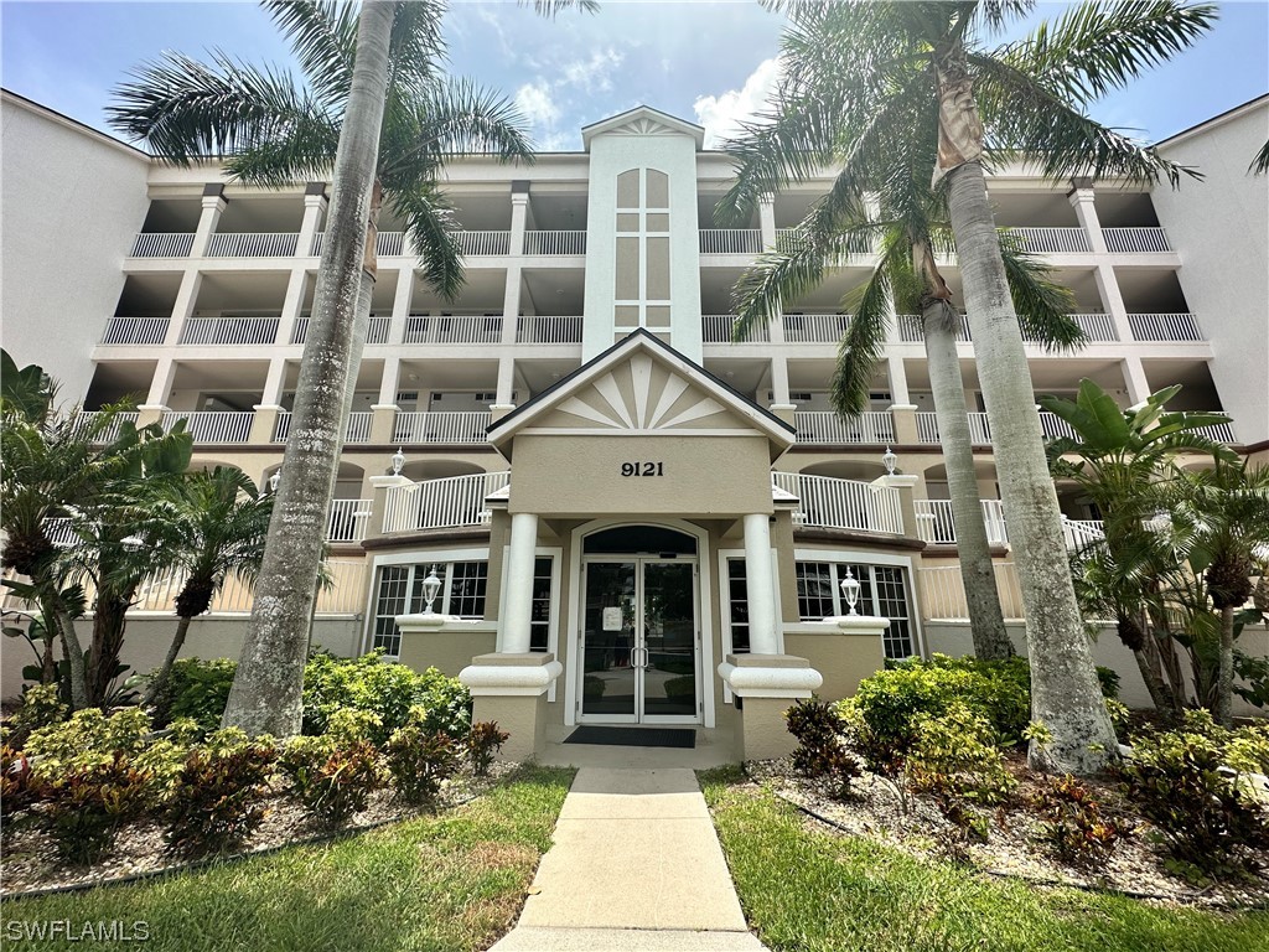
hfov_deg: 102.1
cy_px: 476
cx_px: 634
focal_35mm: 14
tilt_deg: +15.6
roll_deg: +0.0
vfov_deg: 85.7
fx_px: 513
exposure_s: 1/1511
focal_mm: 2.22
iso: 50
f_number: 2.2
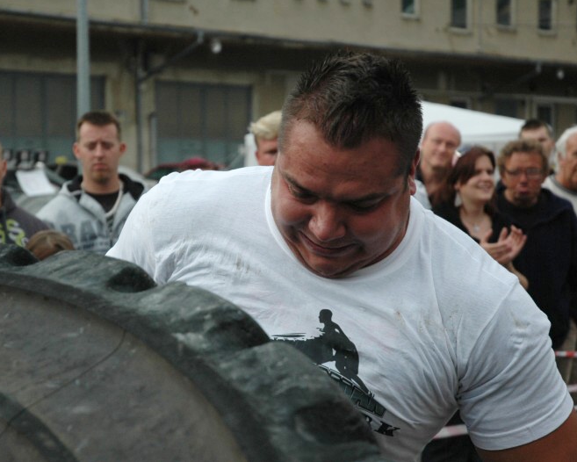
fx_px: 1520
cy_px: 230
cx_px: 260
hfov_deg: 21.5
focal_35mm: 89
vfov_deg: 17.3
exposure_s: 1/1600
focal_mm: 52
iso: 500
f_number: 4.5
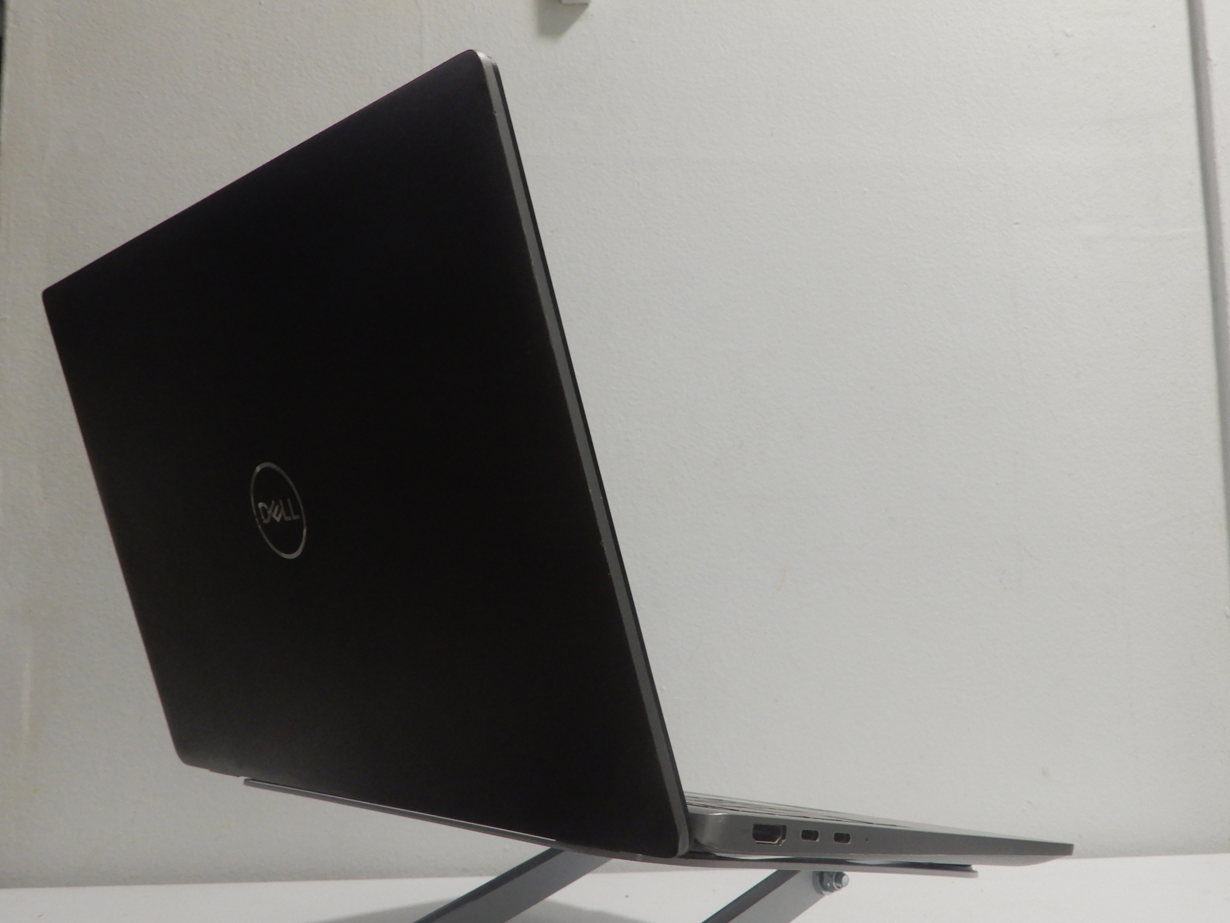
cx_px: 615
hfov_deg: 52.6
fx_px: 1244
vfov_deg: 40.7
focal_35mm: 35
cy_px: 462
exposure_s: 1/20
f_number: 4
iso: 400
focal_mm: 6.2
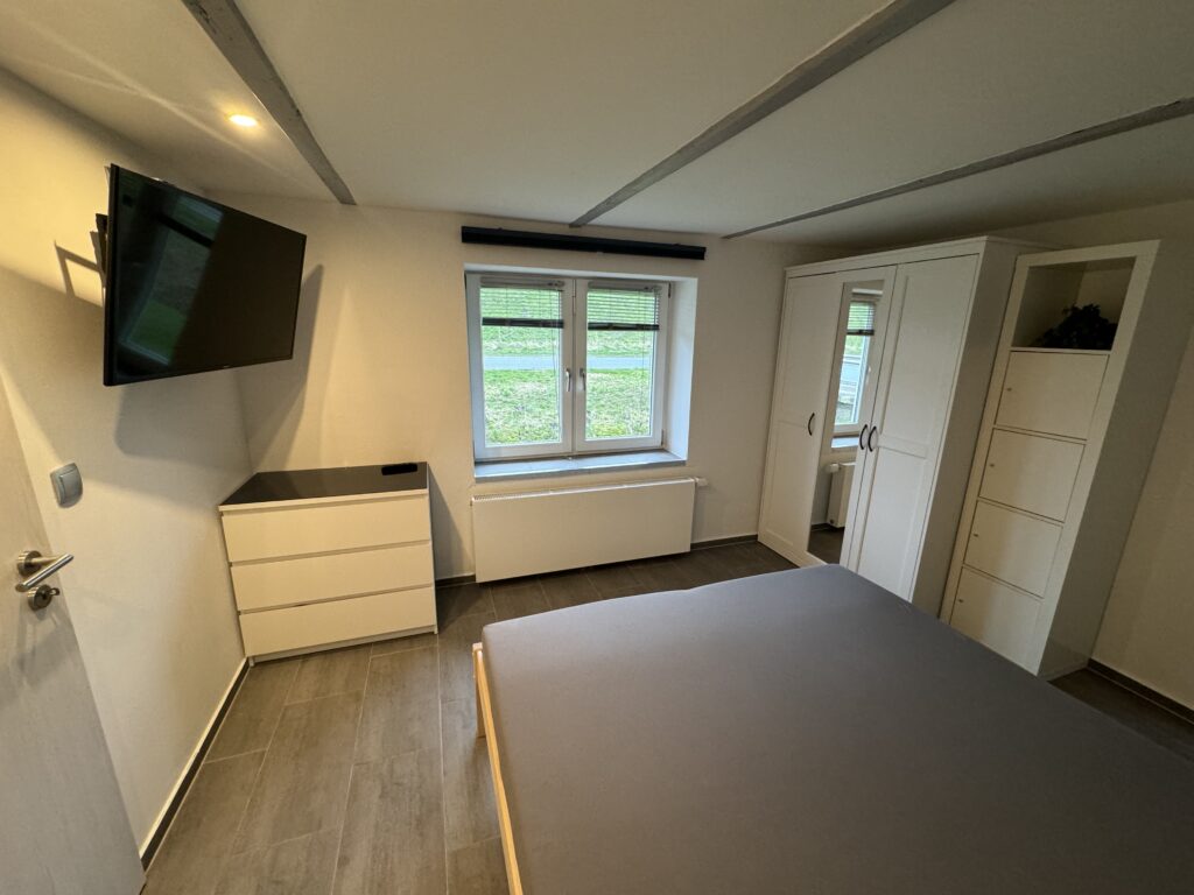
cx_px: 597
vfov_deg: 85.7
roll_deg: -0.8
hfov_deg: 102.1
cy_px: 448
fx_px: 483
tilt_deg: -13.7
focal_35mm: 14
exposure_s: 1/50
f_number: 2.2
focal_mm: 2.22
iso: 250
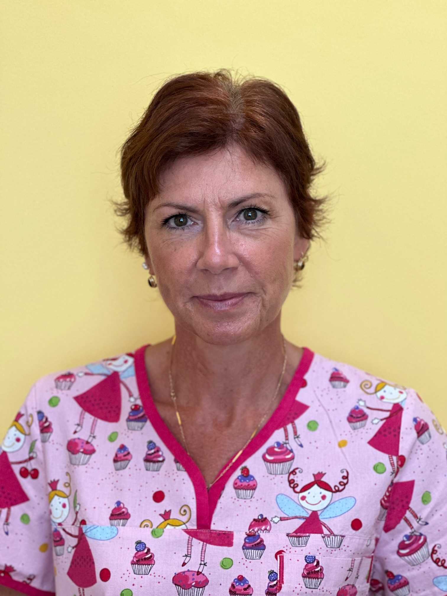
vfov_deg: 25.3
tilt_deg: -3.7
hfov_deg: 19.1
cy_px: 298
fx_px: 1326
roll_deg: -1.1
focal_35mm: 77
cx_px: 224
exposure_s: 1/100
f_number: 2.8
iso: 200
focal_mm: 9
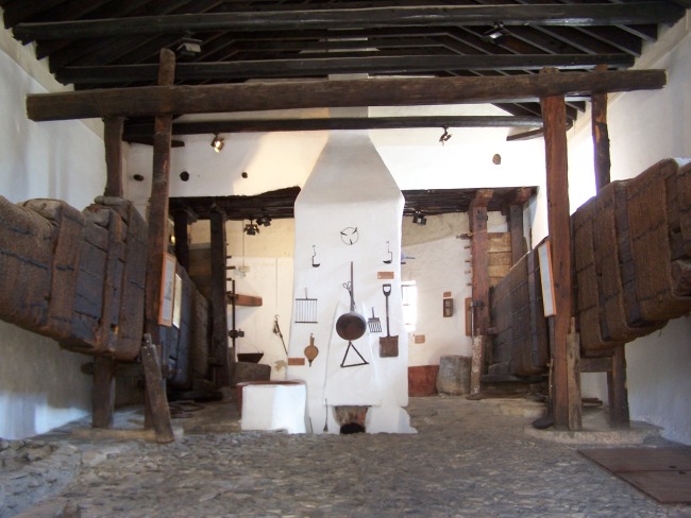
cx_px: 346
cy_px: 259
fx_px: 759
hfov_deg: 49.0
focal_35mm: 38
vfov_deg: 37.7
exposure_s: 1/10
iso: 140
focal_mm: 6.3
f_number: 2.8
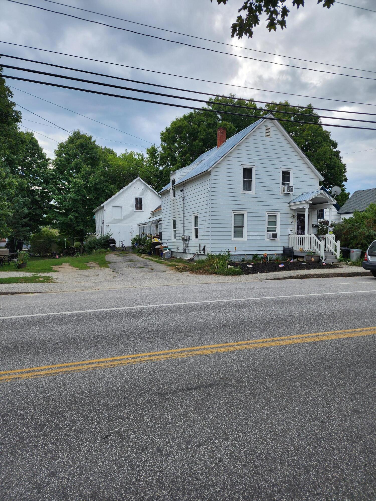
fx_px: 333
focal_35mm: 23
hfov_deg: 58.9
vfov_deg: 73.9
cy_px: 250
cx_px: 188
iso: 12
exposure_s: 1/788
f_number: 1.8
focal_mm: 6.4
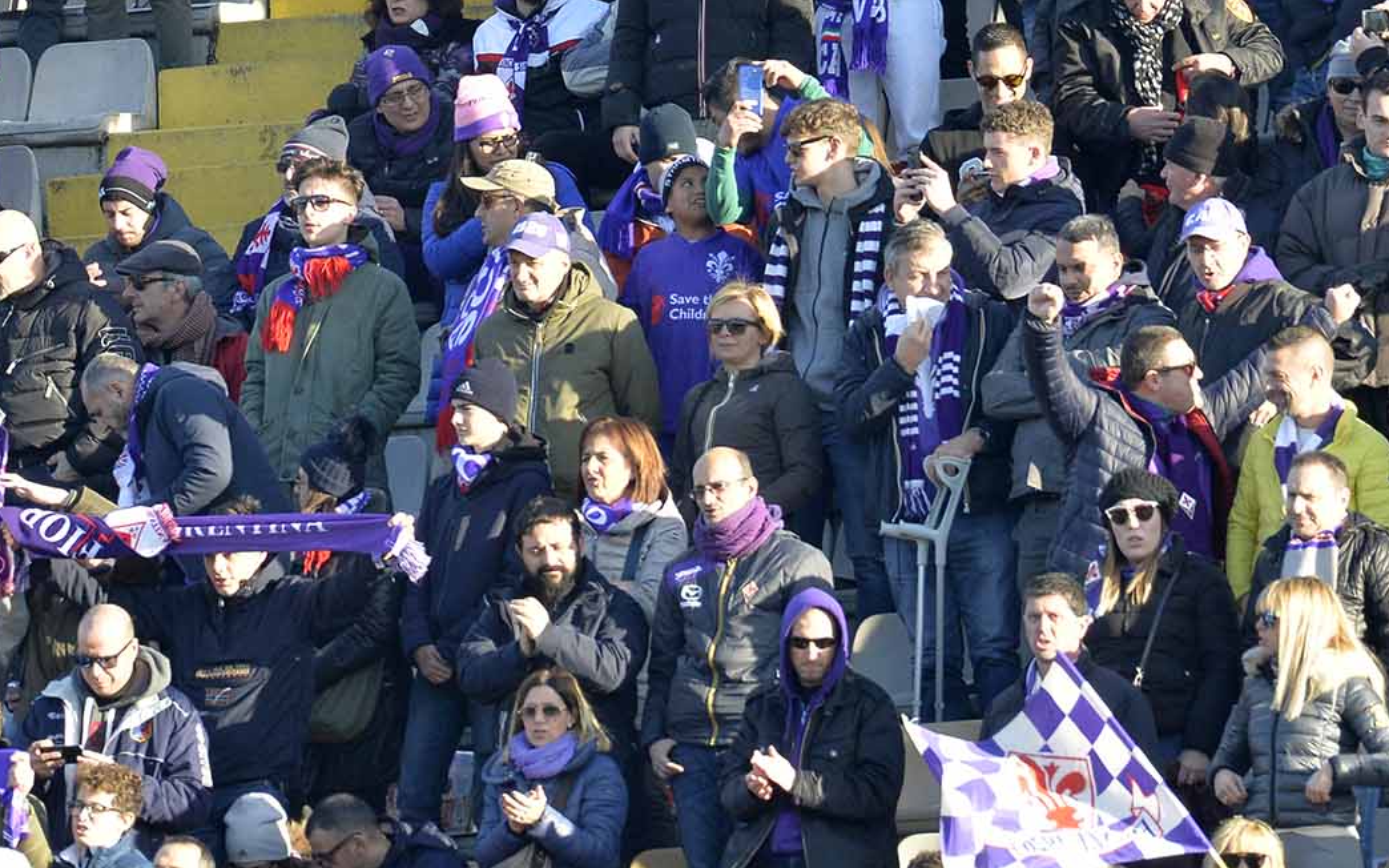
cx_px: 395
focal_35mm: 1012
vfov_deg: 1.3
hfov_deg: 2.1
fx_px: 38301
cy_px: 188
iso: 2500
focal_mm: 500
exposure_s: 1/1000
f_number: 9
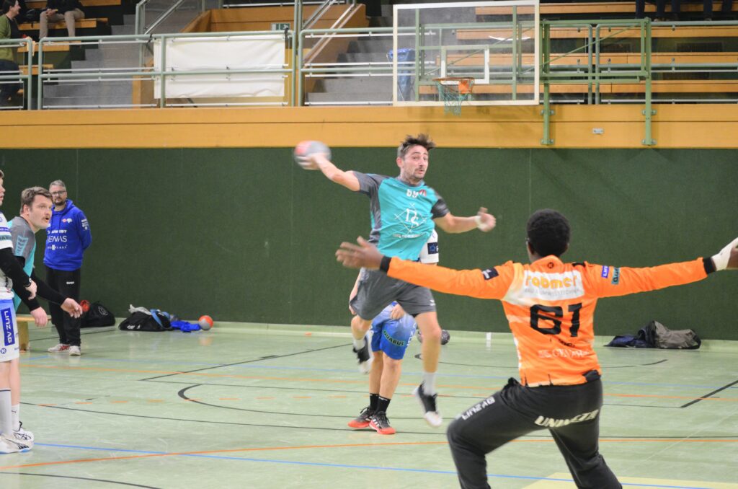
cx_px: 369
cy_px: 244
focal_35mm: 82
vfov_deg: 16.5
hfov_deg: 24.7
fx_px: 1688
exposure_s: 1/160
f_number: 4
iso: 1600
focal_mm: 55
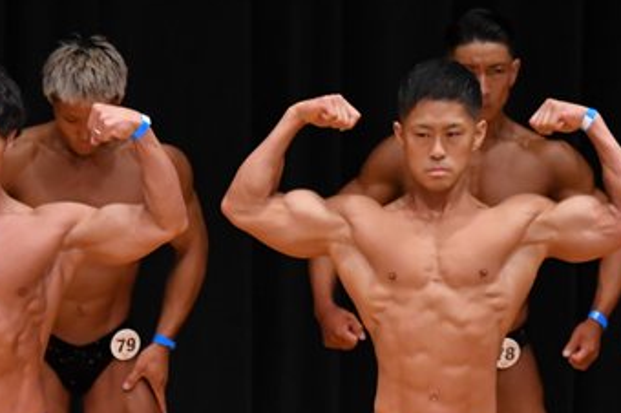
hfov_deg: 3.2
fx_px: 11201
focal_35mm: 650
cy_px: 462
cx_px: 185
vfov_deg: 2.1
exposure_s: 1/400
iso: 3200
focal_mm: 190
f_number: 5.6
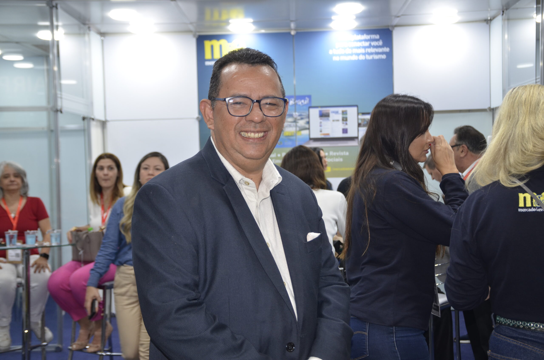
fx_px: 769
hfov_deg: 39.0
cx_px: 272
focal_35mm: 51
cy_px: 180
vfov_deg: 26.4
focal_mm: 34
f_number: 4.2
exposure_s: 1/80
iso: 400
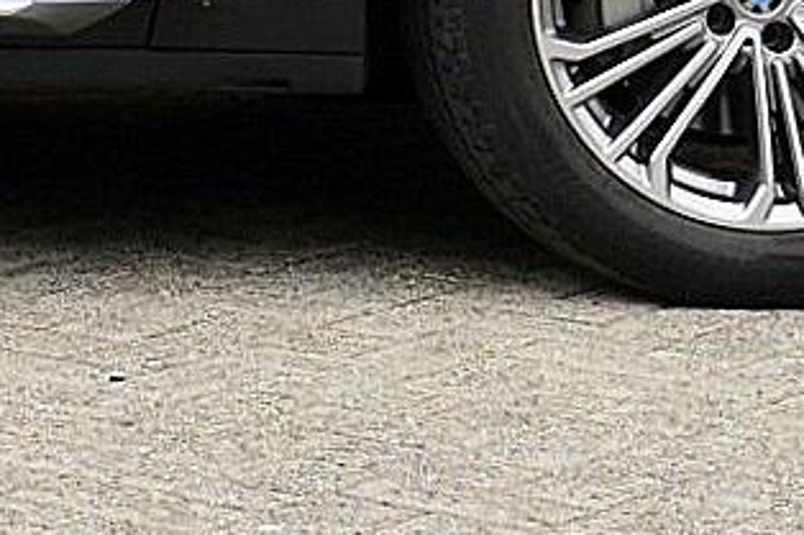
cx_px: -650
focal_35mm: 186
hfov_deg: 10.4
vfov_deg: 7.1
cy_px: -619
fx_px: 4152
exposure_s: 1/200
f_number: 10
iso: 400
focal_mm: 24
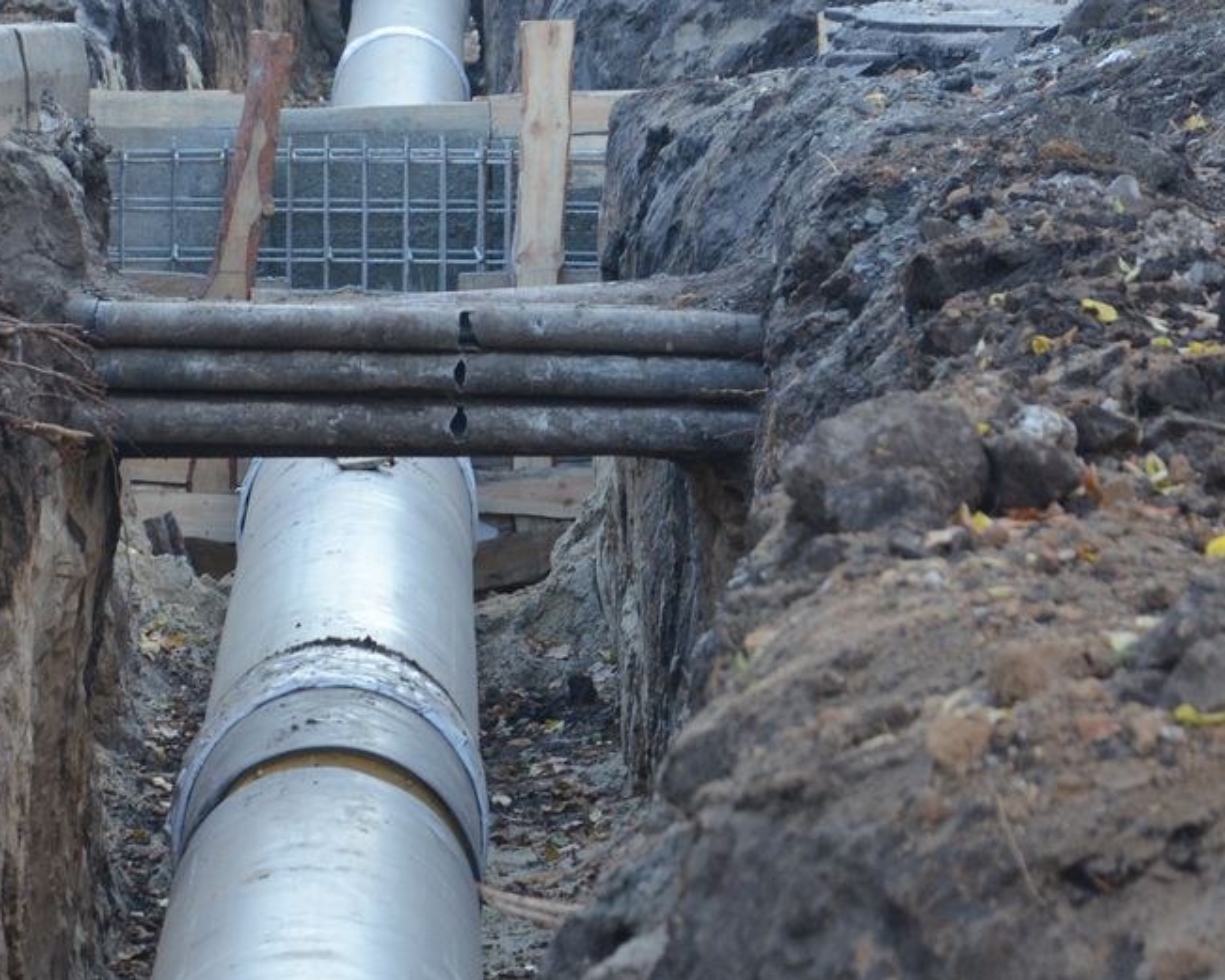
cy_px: 326
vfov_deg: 5.7
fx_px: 9863
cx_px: 327
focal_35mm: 272
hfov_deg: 7.1
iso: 800
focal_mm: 90
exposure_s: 1/200
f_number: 6.3
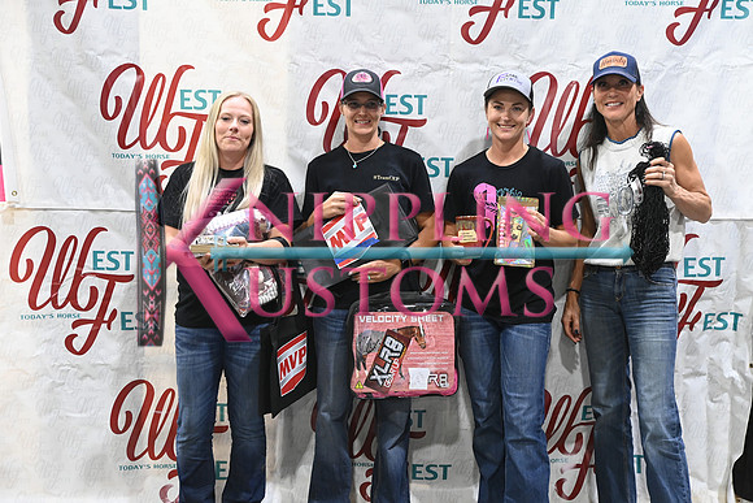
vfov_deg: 27.0
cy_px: 252
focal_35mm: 50
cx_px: 376
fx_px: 1046
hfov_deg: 39.6
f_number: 3.2
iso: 5000
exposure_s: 1/160
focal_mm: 50
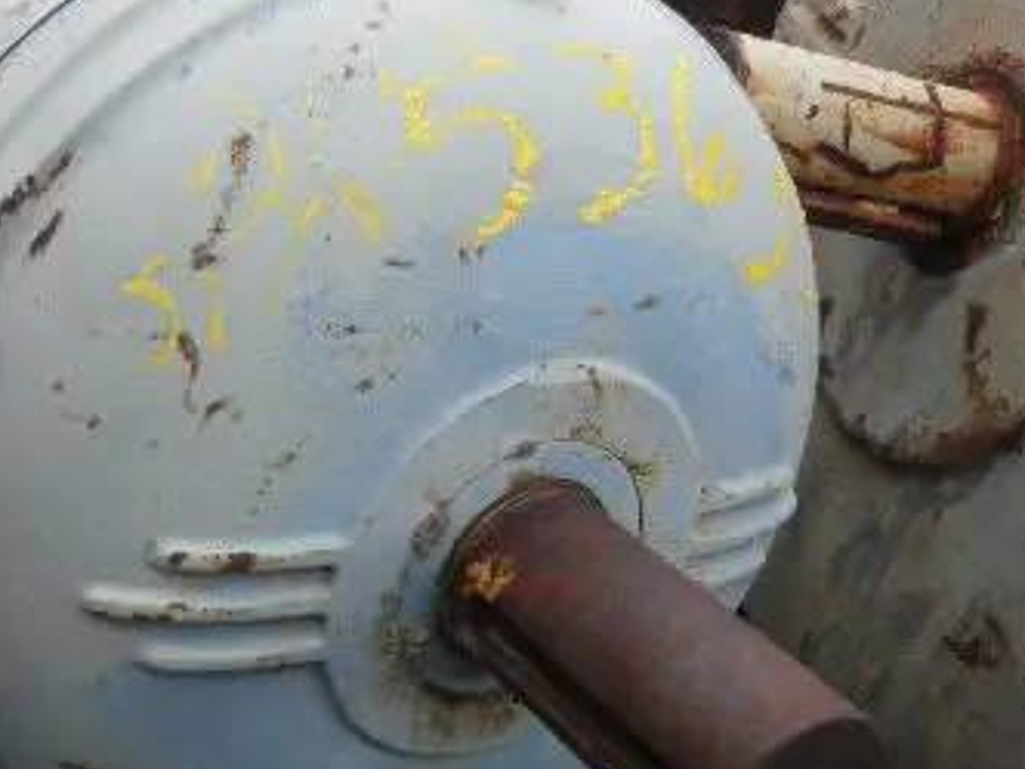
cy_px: 562
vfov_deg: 26.7
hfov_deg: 34.3
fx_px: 1599
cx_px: 182
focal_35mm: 54
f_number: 3
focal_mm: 5
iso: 64
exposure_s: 1/250
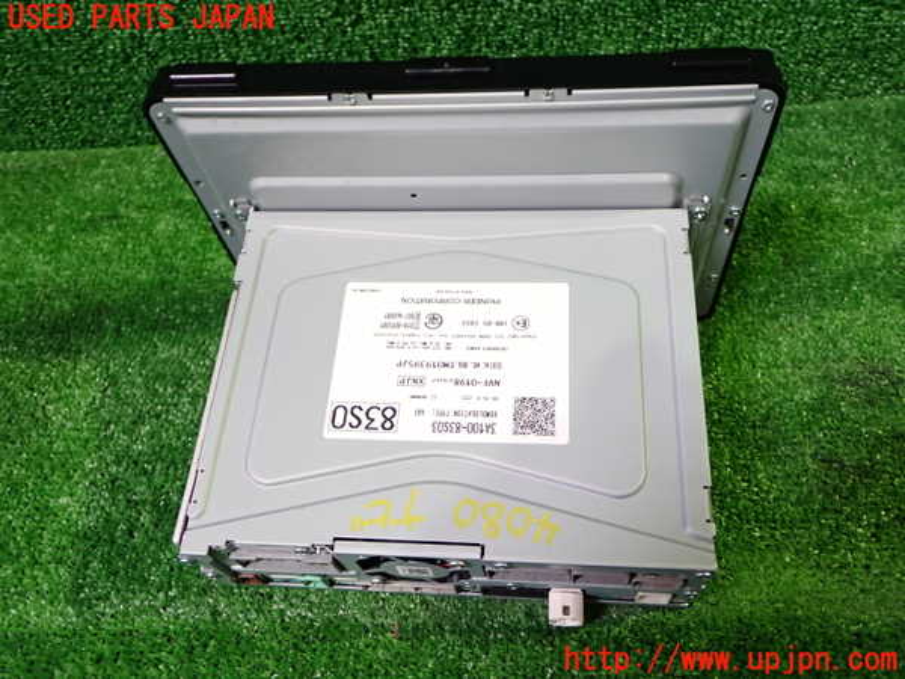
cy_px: 340
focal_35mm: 30
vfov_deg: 46.8
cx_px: 452
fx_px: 784
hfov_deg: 60.0
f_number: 2.3
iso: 250
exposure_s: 1/30
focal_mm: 5.4
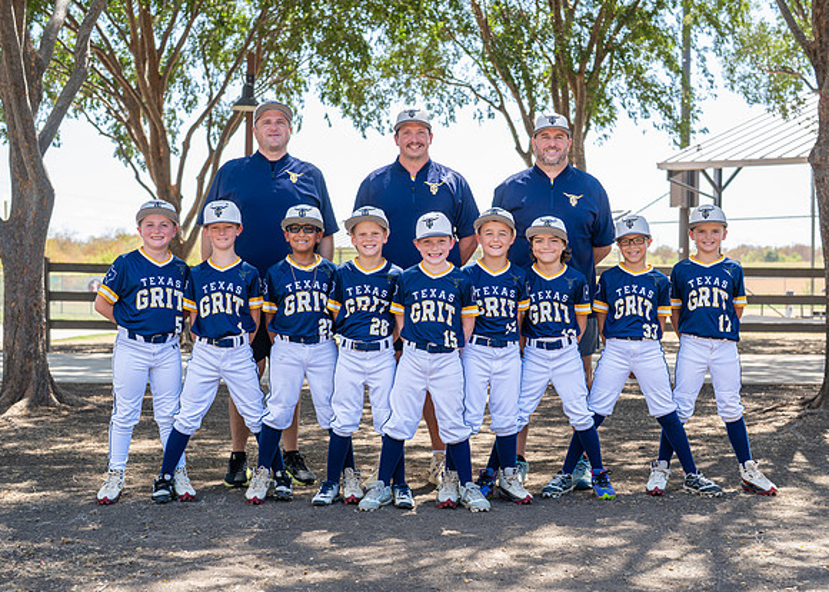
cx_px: 437
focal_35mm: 59
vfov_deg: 23.9
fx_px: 1400
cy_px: 324
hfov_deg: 33.0
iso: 100
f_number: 3.5
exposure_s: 1/250
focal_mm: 50
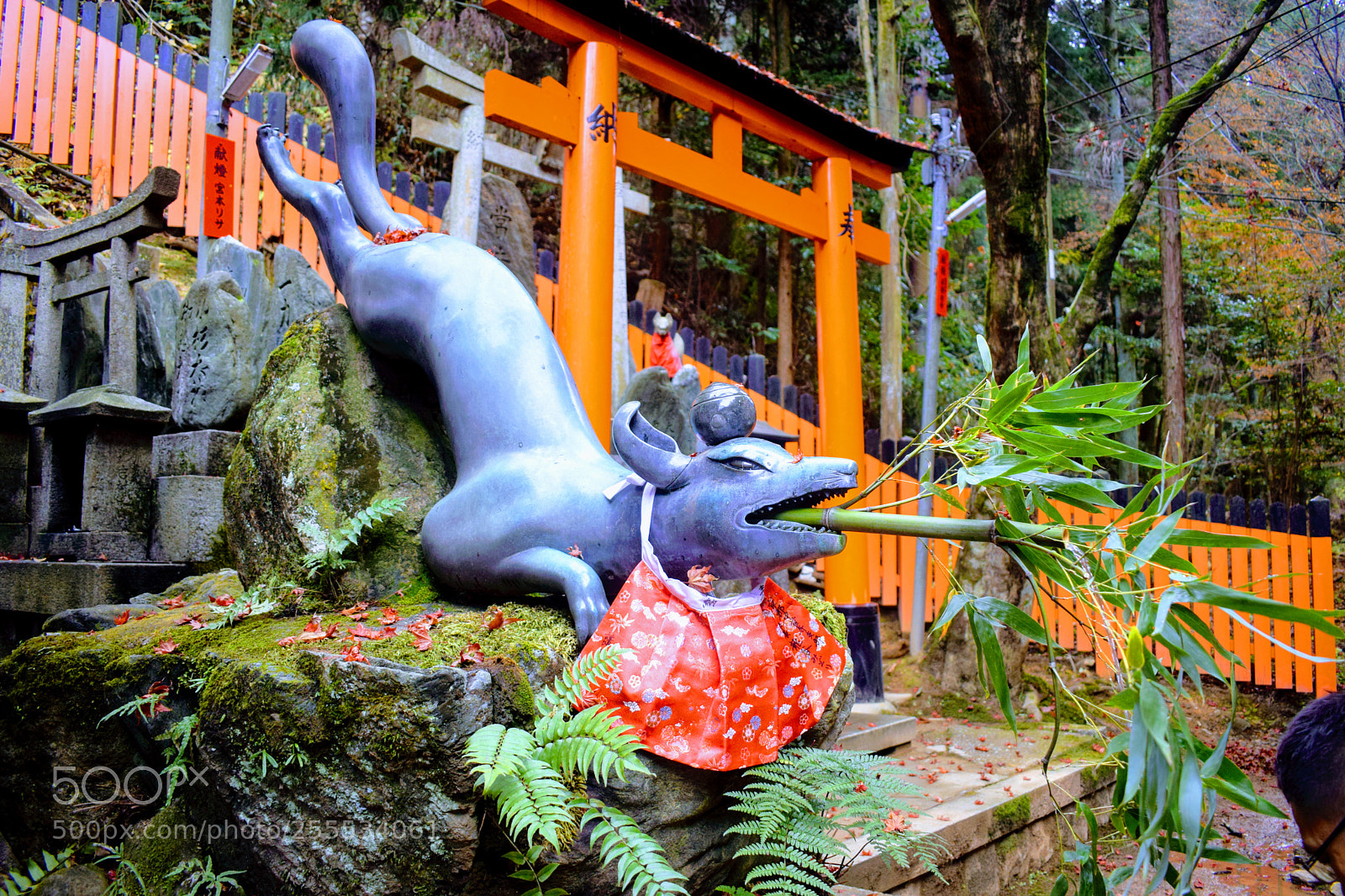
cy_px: 448
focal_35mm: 30
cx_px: 672
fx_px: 1121
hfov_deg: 61.9
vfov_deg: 43.6
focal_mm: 20
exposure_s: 1/60
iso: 640
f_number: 4
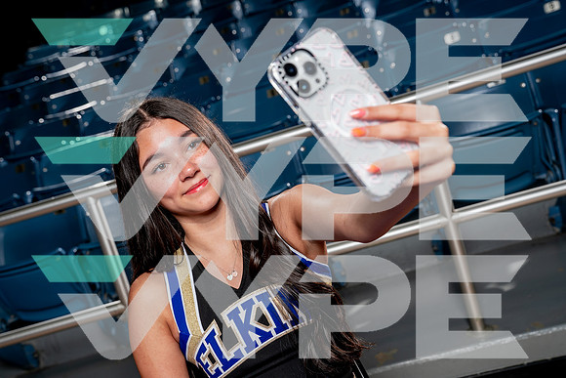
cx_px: 283
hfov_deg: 42.7
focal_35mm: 46
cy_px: 189
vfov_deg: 29.3
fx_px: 723
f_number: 5.6
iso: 200
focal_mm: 46
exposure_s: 1/250
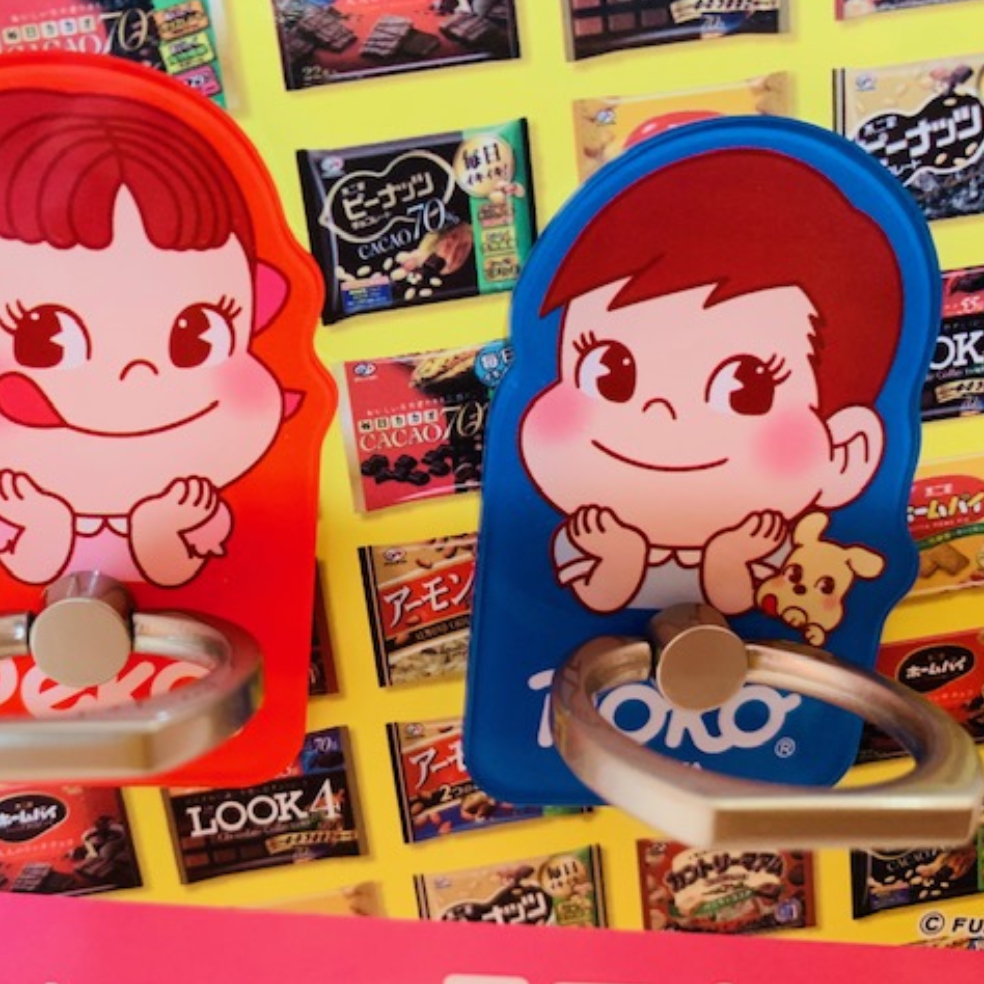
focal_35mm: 31
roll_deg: -11.2
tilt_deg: -43.4
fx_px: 997
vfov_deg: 52.5
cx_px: 374
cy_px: 490
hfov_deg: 52.0
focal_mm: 4.25
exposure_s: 1/33
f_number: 1.8
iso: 250
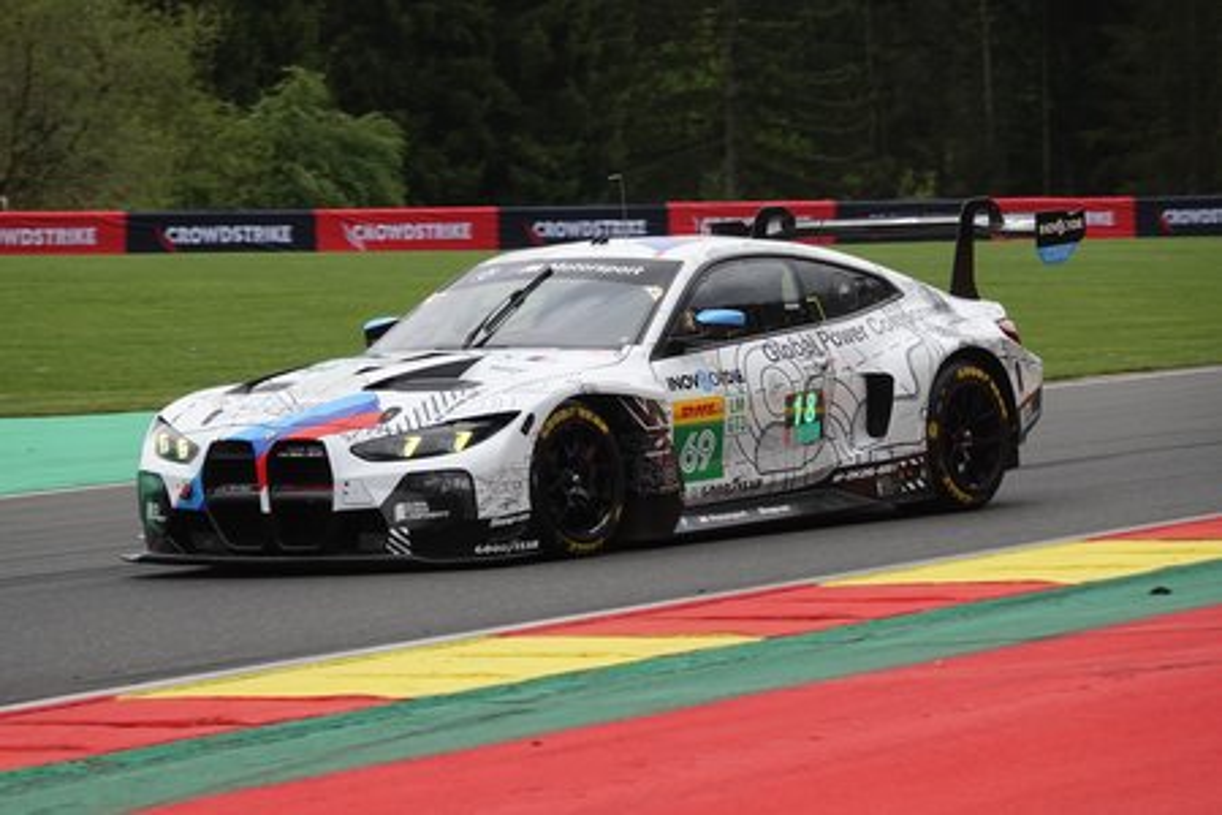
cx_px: 611
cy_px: 408
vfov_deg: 6.9
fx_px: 6788
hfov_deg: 10.3
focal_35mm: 200
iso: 160
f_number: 4
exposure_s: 1/800
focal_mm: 73.24
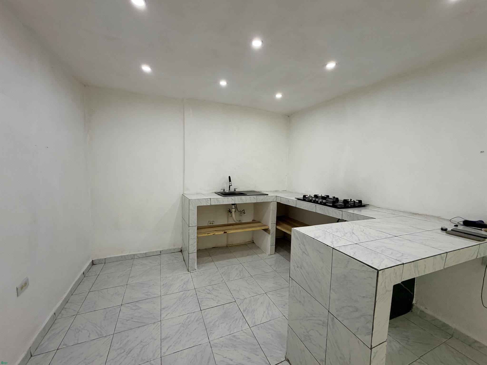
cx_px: 244
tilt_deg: -5.0
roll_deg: -0.4
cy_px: 182
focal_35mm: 14
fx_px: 197
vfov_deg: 85.7
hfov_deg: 102.1
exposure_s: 1/60
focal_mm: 2.22
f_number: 2.2
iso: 200
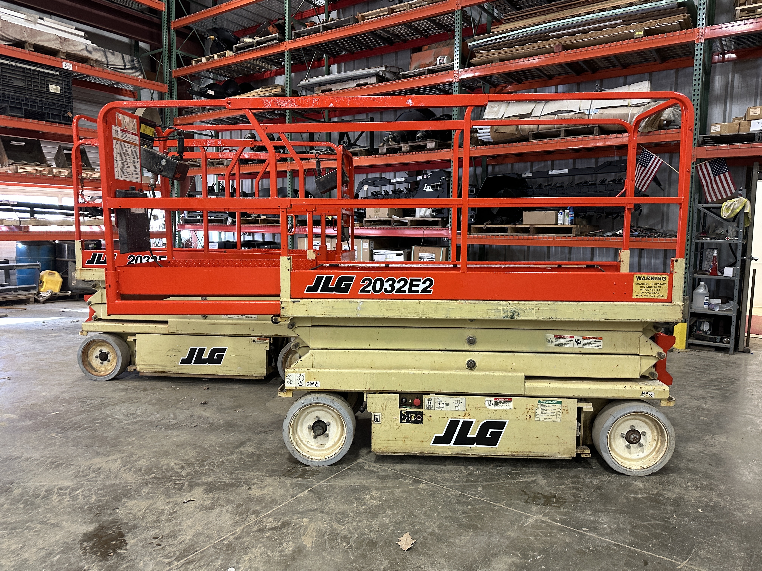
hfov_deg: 71.6
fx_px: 528
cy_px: 286
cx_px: 381
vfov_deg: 56.8
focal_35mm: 24
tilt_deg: -5.9
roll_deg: +0.0
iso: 250
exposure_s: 1/60
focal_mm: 6.86
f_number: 1.78
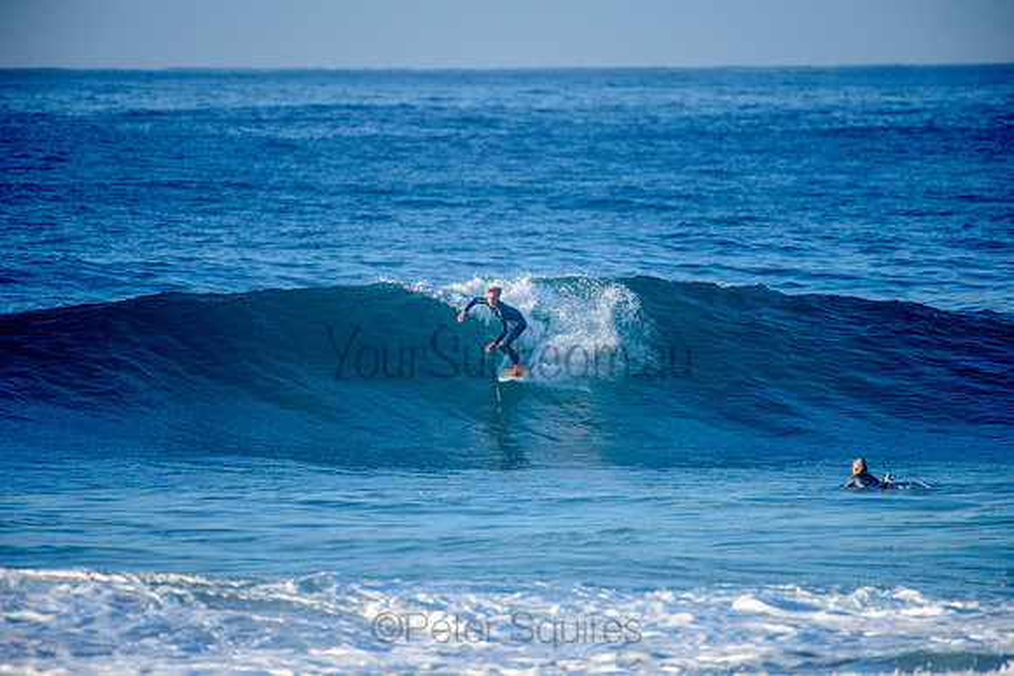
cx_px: 507
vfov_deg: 2.8
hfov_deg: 4.1
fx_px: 14086
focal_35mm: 500
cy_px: 338
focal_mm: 500
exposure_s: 1/2000
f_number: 5.6
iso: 450
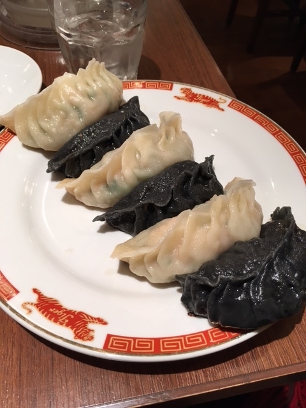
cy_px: 204
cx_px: 153
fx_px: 342
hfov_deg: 48.2
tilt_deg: -51.8
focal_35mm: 29
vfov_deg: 61.7
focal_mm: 4.15
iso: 40
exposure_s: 1/30
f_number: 2.2
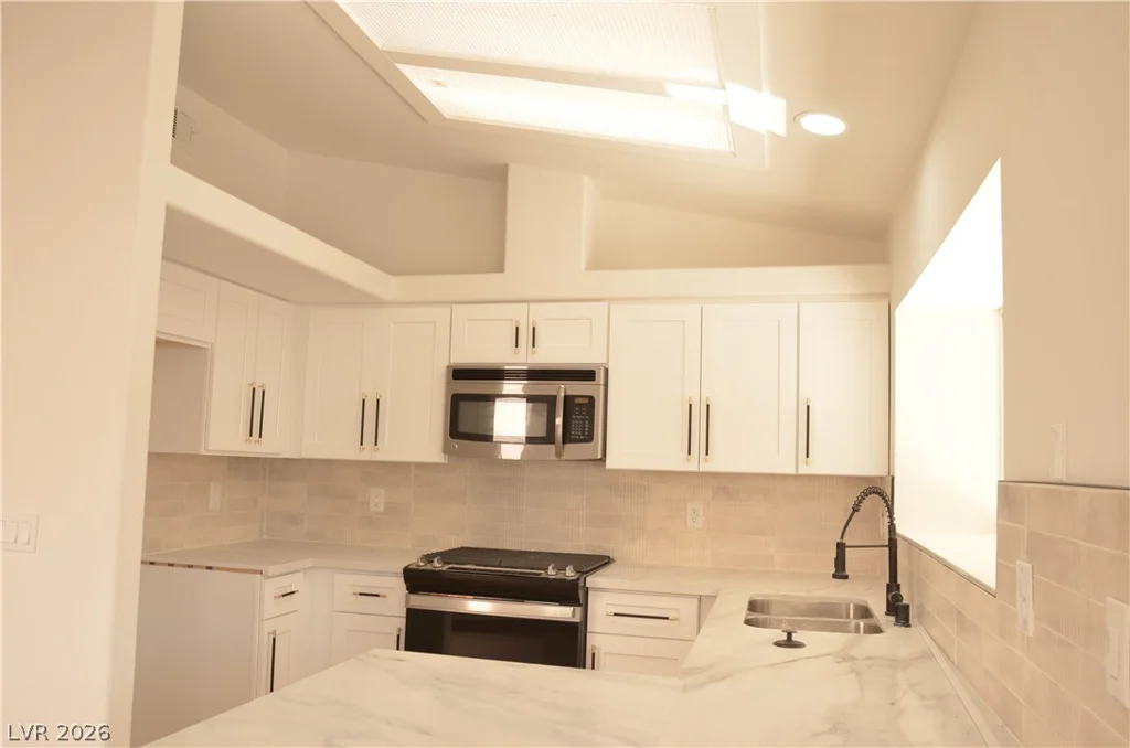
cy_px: 374
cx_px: 565
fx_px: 846
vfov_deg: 47.7
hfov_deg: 67.5
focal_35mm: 27
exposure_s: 1/60
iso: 200
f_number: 4
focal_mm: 18
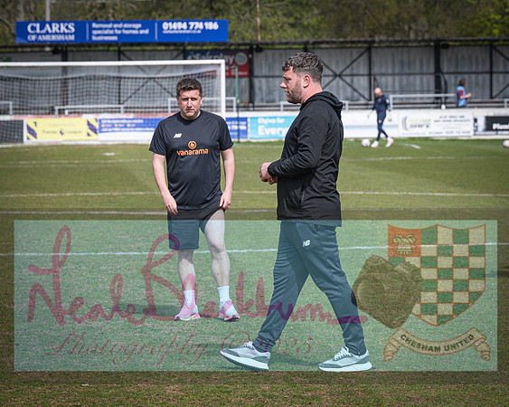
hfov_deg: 10.4
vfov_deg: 8.3
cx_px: 243
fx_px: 2796
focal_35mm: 186
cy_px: 201
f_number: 4
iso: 200
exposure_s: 1/2500
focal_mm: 91
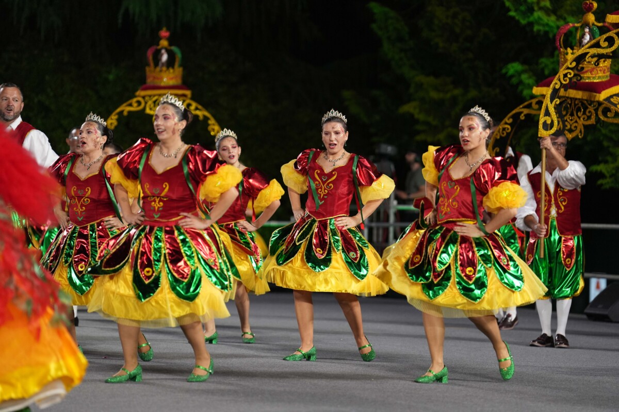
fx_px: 2579
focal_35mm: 150
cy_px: 206
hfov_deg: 13.7
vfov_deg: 9.1
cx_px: 310
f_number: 2.8
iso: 2500
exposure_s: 1/800
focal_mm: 150
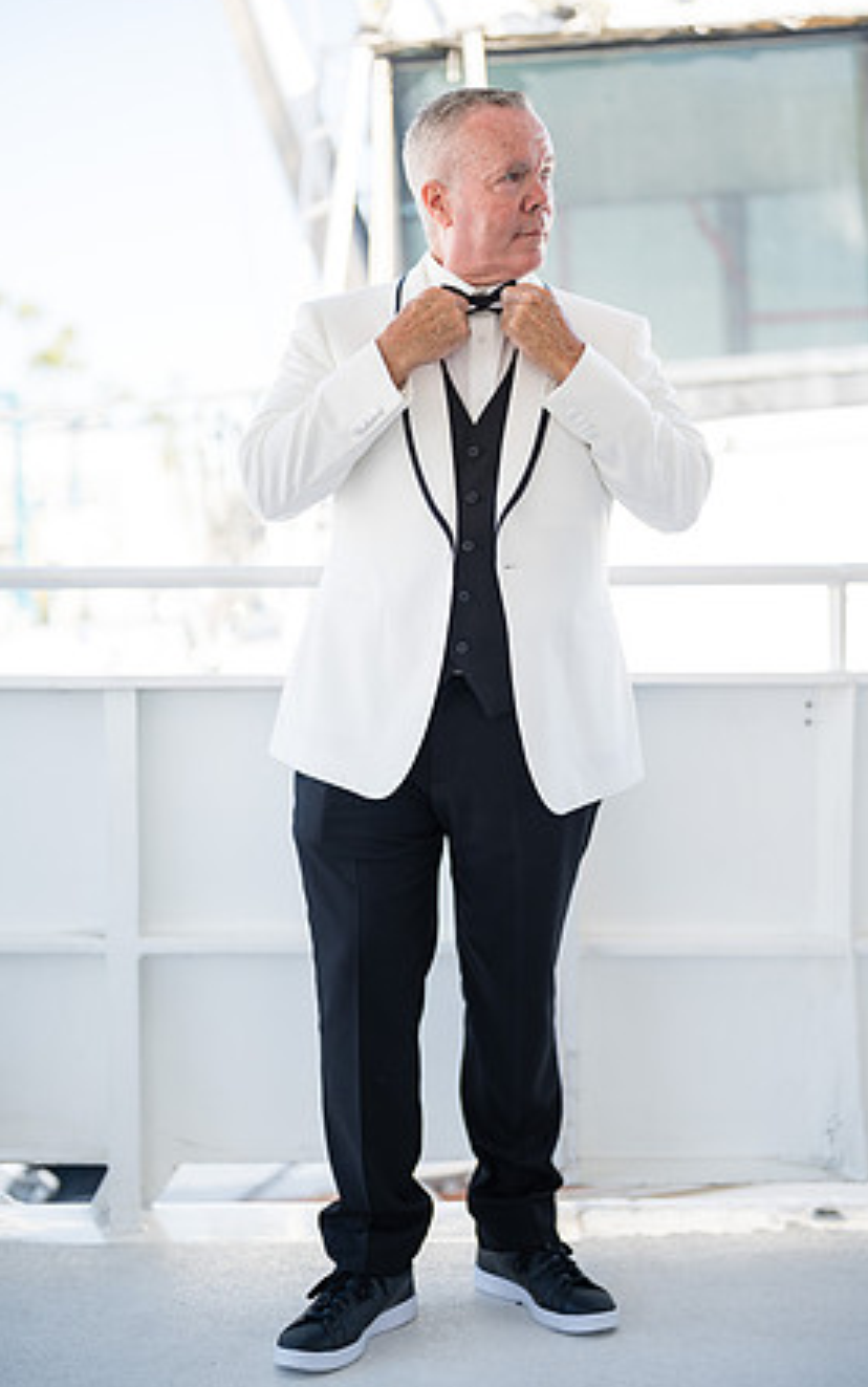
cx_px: 469
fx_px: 1966
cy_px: 686
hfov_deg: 24.9
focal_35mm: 52
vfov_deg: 38.9
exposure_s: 1/1250
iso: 100
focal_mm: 50
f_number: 1.2
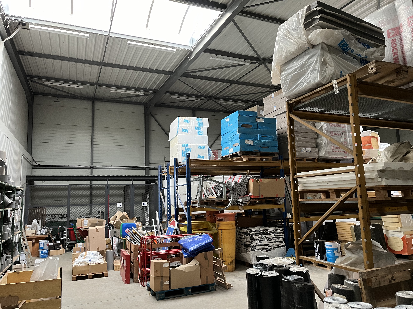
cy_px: 154
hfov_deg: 67.3
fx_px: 310
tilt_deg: +8.6
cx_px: 206
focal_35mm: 26
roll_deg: +0.9
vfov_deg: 53.1
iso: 320
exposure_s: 1/50
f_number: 1.6
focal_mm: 5.1
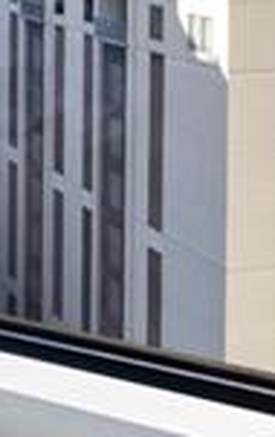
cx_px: -145
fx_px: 1050
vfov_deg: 21.4
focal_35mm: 88
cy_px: -119
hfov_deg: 13.9
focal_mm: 17
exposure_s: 1/25
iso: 400
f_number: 11
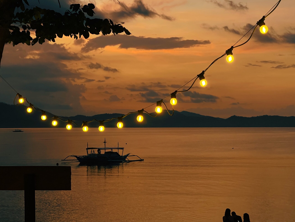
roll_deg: -0.4
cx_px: 170
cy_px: 97
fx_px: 784
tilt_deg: +2.8
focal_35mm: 92
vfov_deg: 16.1
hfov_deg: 21.3
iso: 100
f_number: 2.8
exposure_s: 1/120
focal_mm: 9
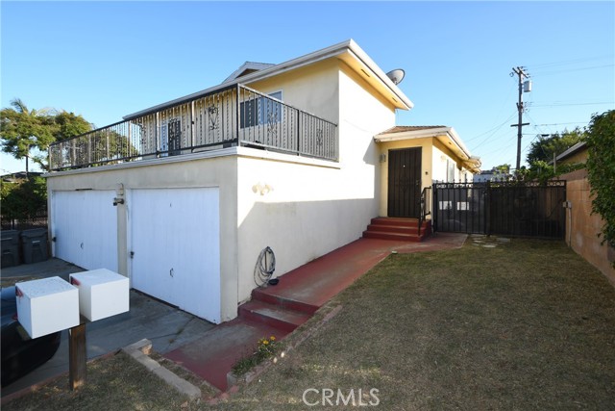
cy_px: 206
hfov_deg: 100.4
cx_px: 308
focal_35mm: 15
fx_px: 256
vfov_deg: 77.4
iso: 100
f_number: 6.3
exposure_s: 1/160
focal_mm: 10
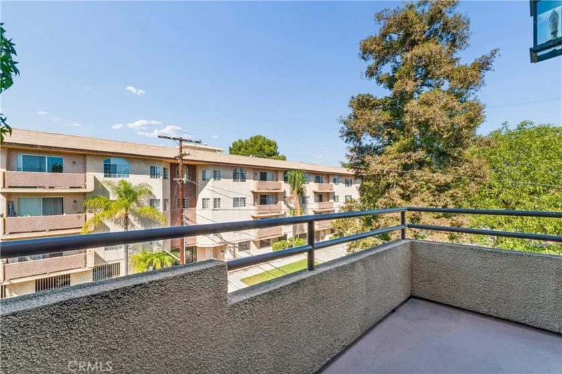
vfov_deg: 81.2
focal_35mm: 14
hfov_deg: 104.3
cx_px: 281
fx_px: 218
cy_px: 187
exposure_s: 1/5
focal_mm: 14
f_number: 22
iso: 100
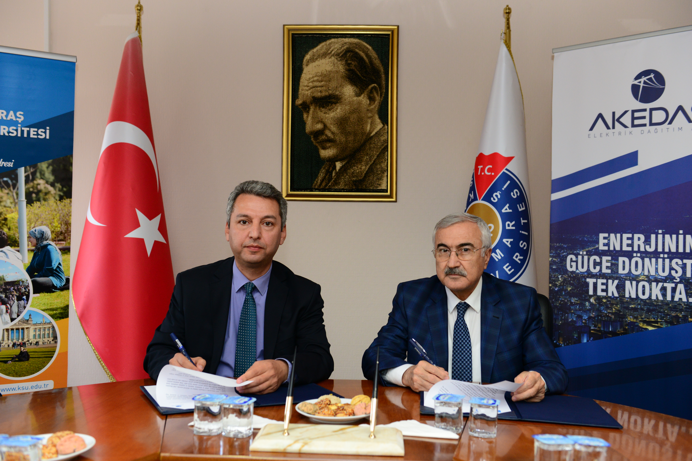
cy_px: 230
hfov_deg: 50.7
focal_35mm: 38
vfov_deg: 35.1
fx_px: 730
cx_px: 346
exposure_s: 1/125
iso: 1250
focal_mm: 38
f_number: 4
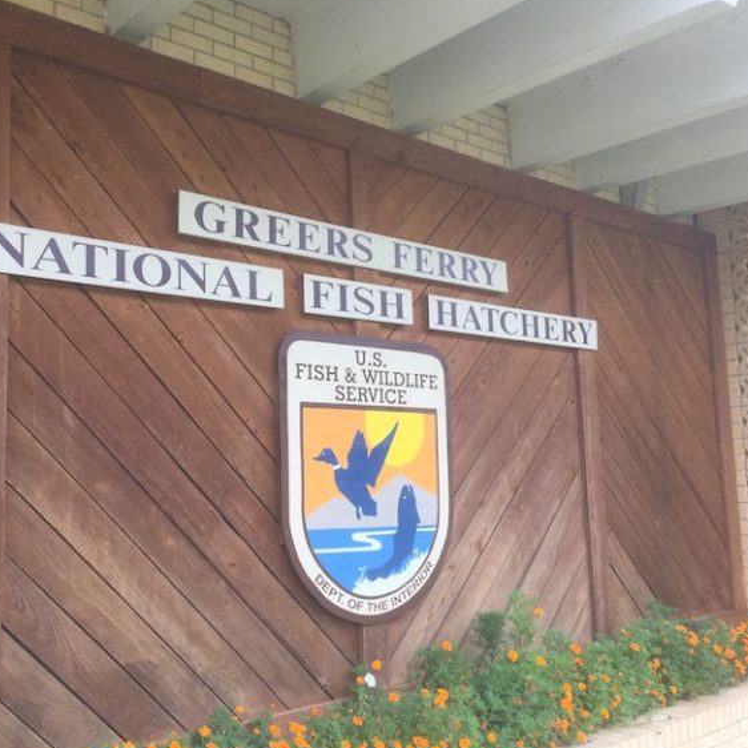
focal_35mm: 35
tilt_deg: +7.1
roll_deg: +0.4
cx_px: 299
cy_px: 374
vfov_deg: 47.2
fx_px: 856
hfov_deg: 47.0
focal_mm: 4.15
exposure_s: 1/217
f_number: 2.2
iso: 32
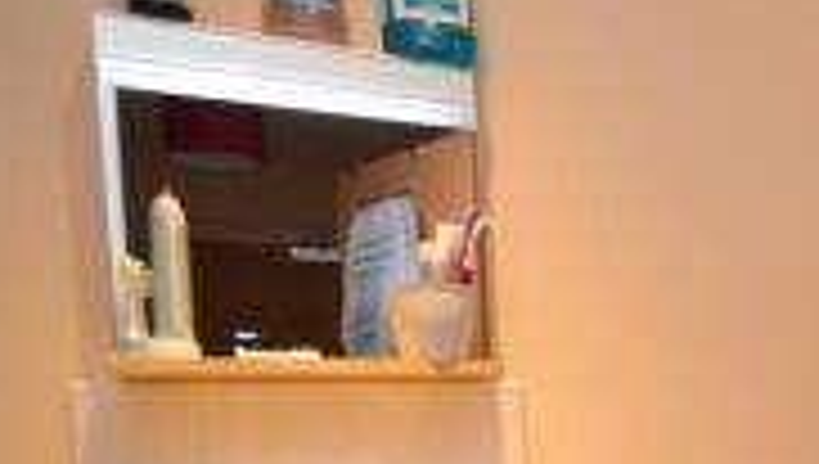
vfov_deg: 27.3
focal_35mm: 41
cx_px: 972
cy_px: 475
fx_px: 892
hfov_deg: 37.7
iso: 800
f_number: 3.5
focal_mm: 10
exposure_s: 1/60
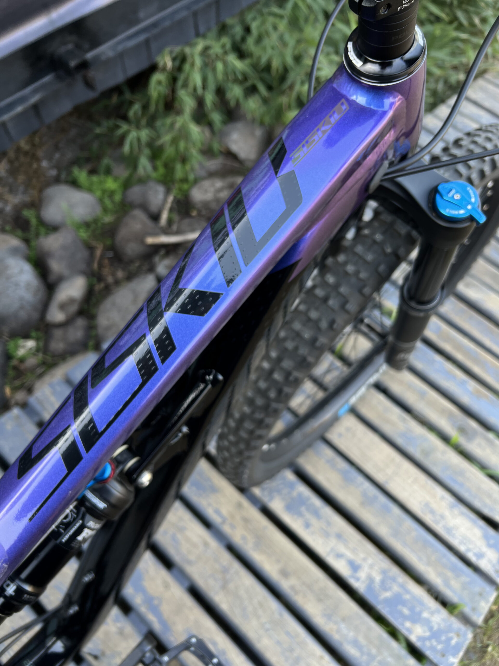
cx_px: 250
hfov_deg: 53.1
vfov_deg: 67.3
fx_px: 500
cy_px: 333
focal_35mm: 26
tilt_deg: -60.8
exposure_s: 1/121
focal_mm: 5.7
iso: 40
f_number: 1.5
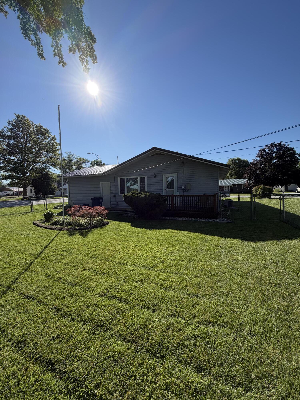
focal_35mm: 14
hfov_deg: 85.7
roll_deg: +0.9
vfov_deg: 102.1
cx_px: 150
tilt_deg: -3.3
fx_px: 162
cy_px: 200
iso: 25
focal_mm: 2.22
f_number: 2.2
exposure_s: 1/1050
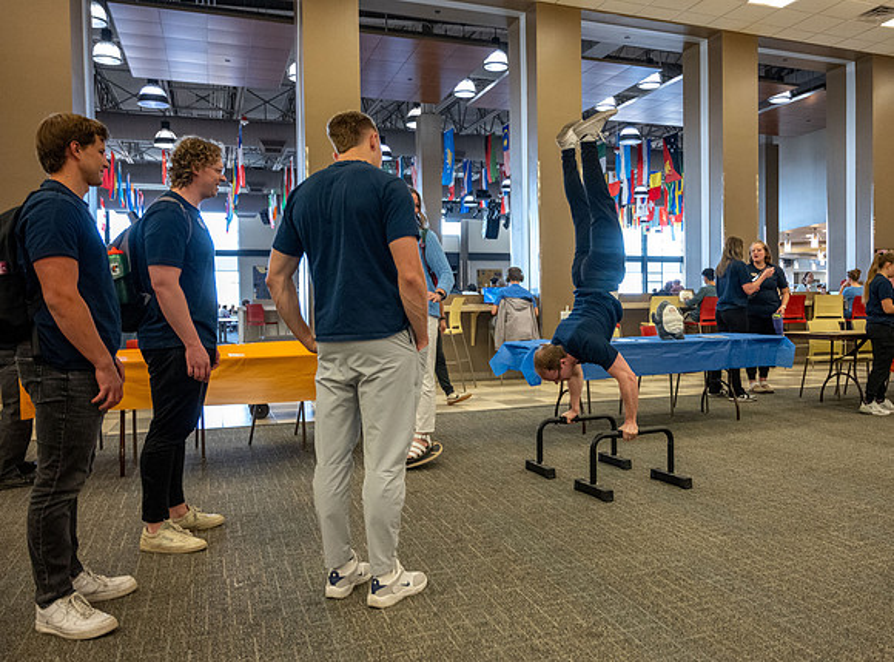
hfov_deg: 57.5
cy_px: 325
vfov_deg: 44.7
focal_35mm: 31
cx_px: 553
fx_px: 805
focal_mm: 26
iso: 2000
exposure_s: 1/160
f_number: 4
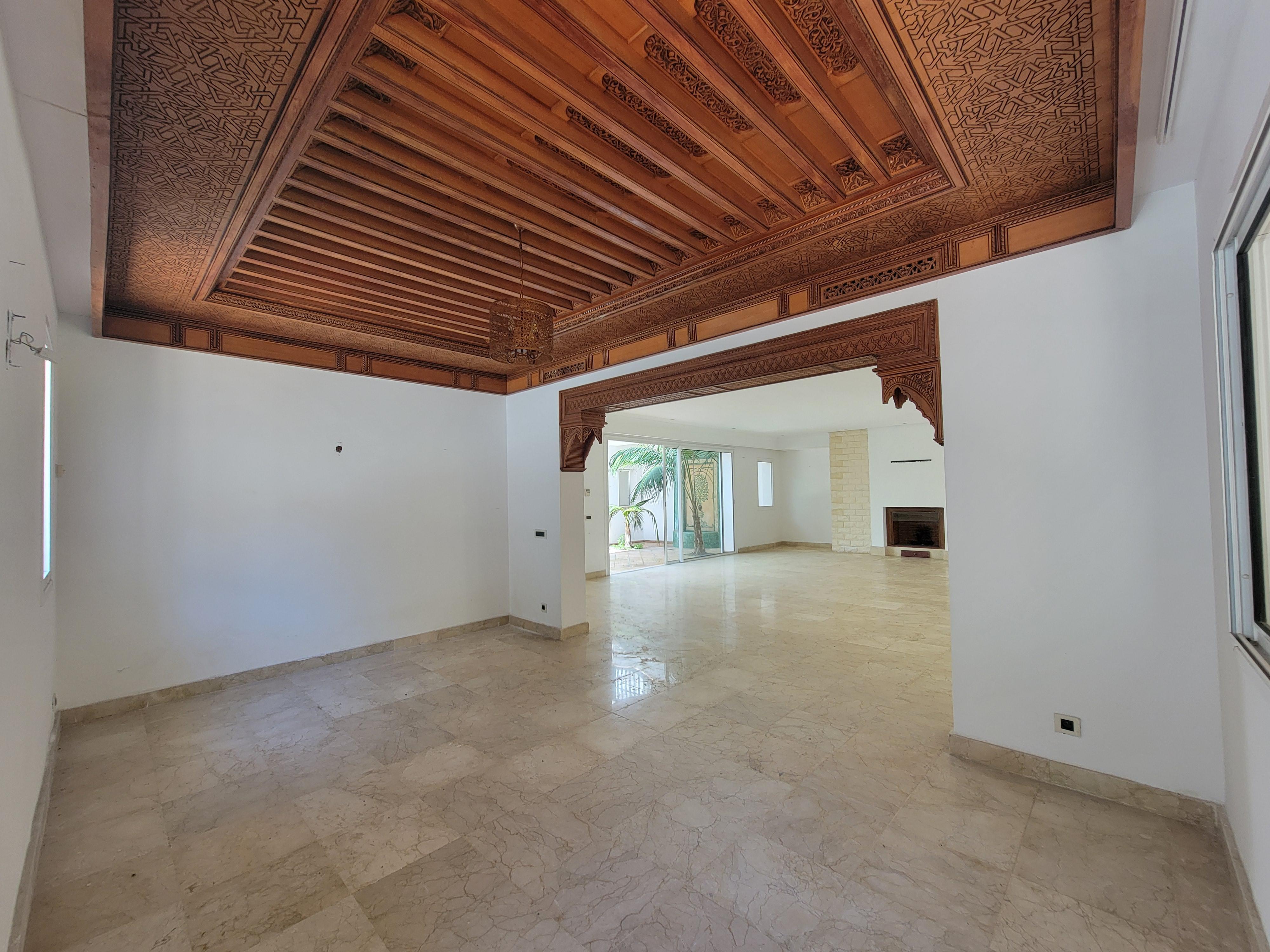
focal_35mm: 13
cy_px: 476
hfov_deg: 106.2
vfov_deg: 89.9
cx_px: 635
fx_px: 477
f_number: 2.2
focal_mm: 2.2
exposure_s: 1/60
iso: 80
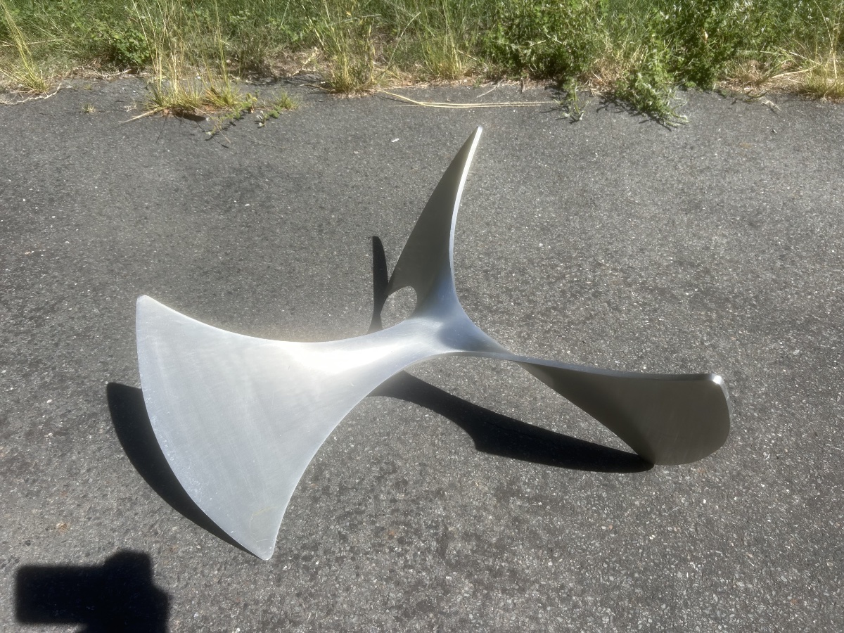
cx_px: 422
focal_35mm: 26
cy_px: 316
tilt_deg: -42.3
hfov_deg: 67.3
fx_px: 634
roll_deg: -0.5
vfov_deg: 53.1
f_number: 1.5
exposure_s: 1/3571
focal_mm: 5.7
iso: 50
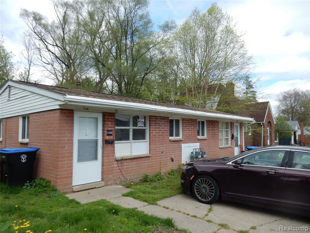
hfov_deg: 69.4
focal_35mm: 25
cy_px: 116
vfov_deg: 54.9
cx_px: 155
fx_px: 224
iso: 125
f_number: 3.7
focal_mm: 4.5
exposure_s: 1/800
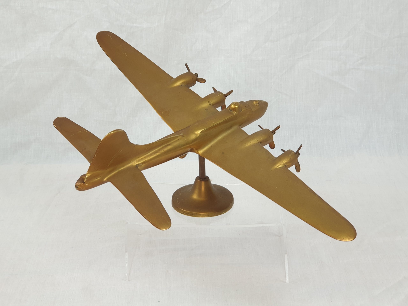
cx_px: 204
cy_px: 153
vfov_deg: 28.0
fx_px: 613
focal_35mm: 52
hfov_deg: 36.8
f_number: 2.4
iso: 100
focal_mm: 6
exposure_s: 1/33
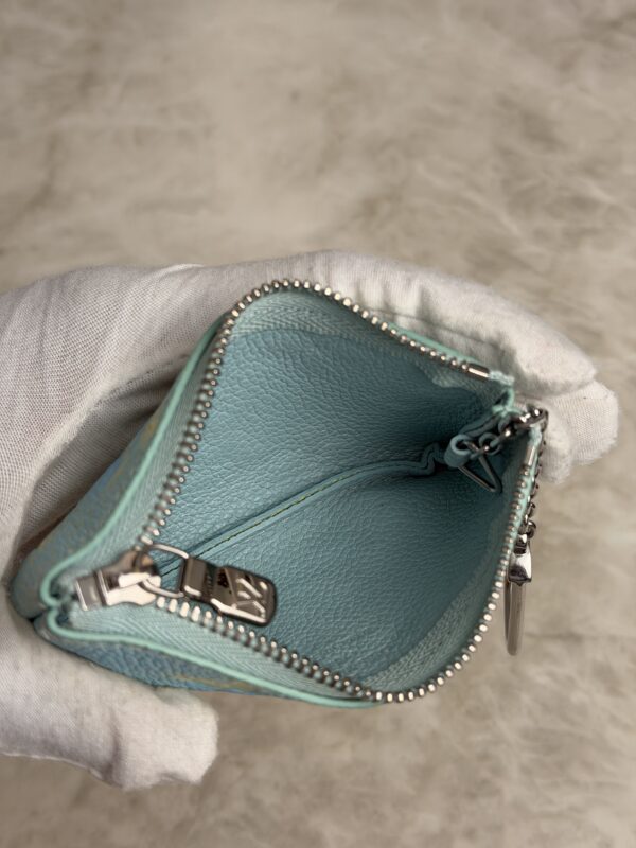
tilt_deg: -59.1
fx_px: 1176
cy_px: 424
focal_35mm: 48
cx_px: 318
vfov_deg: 39.7
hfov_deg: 30.3
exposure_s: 1/136
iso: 50
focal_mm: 6.76
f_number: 1.78
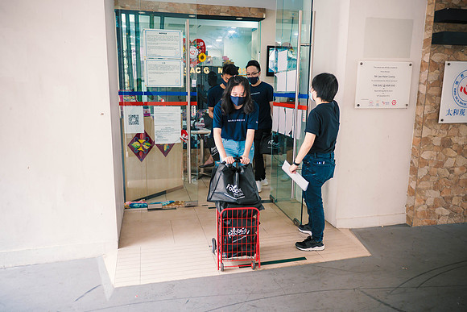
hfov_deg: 65.3
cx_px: 234
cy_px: 156
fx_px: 364
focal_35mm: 28
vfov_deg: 46.3
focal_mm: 13
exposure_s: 1/60
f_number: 1.7
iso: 320
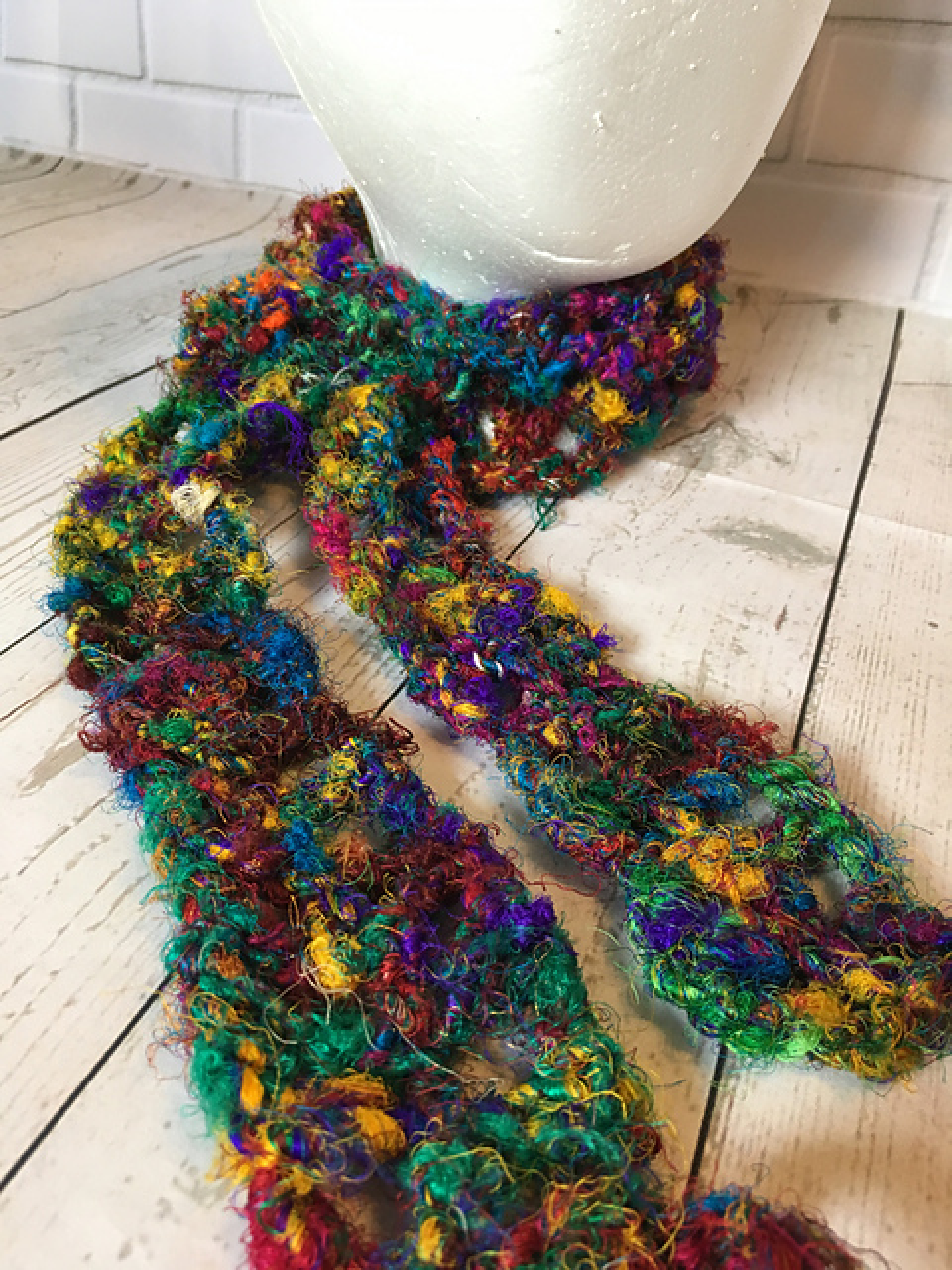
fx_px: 1063
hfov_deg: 48.2
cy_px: 635
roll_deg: +1.4
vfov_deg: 61.7
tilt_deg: -38.7
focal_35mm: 29
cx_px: 476
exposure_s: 1/30
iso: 80
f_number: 2.2
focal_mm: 4.15
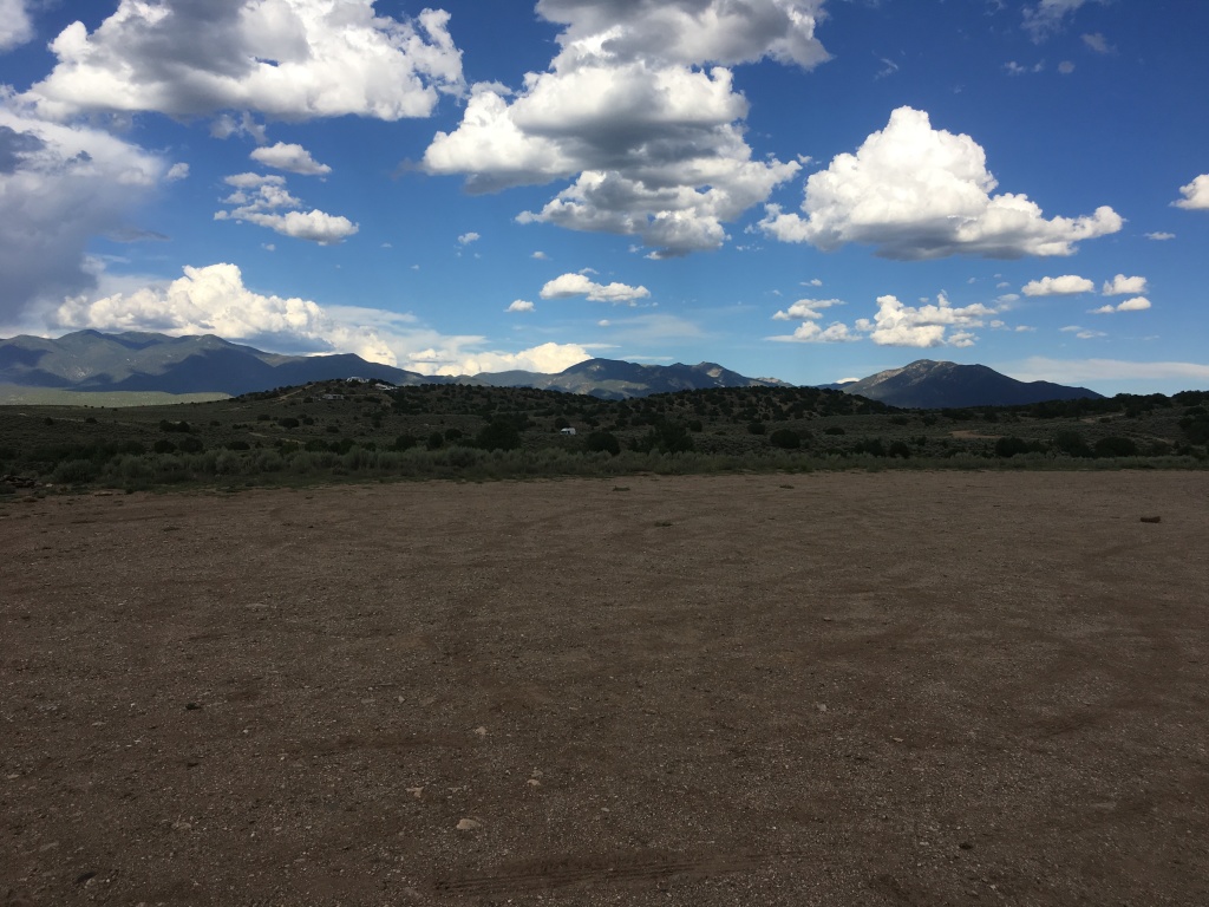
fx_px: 1013
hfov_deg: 61.7
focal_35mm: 29
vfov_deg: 48.2
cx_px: 604
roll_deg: -0.9
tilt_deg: +0.4
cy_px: 454
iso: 25
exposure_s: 1/1709
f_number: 2.2
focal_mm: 4.15
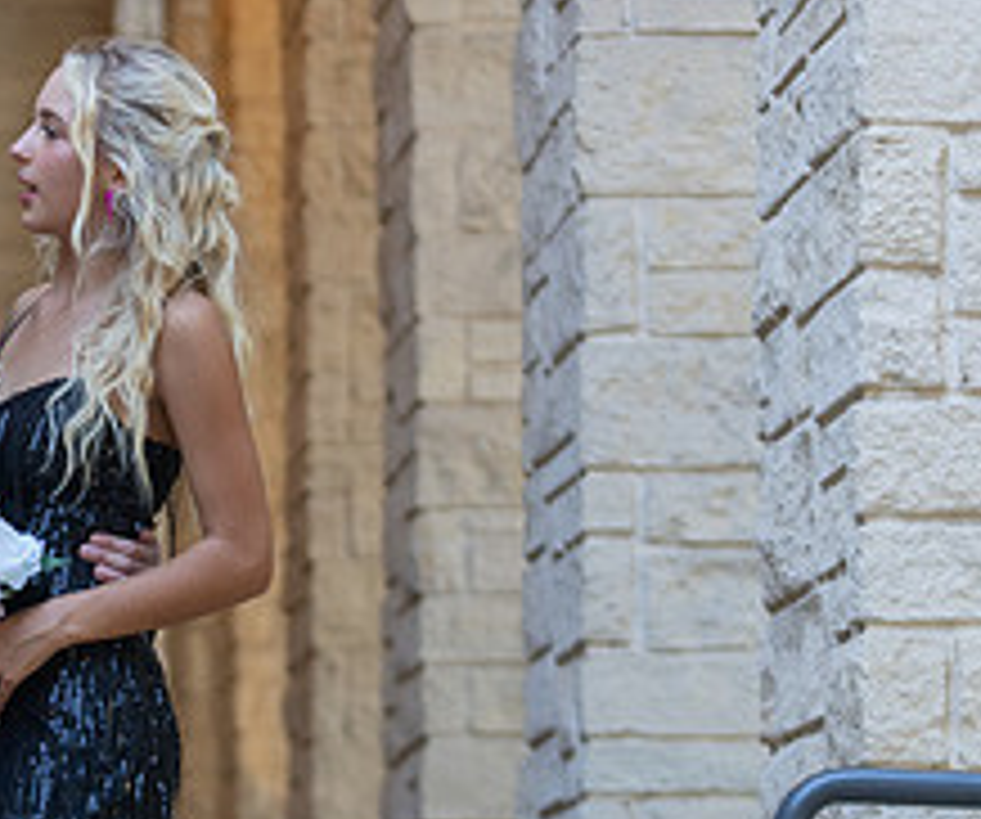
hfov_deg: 8.0
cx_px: -146
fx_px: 6940
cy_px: 631
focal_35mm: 235
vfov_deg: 6.7
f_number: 2.8
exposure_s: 1/320
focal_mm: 79
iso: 1000
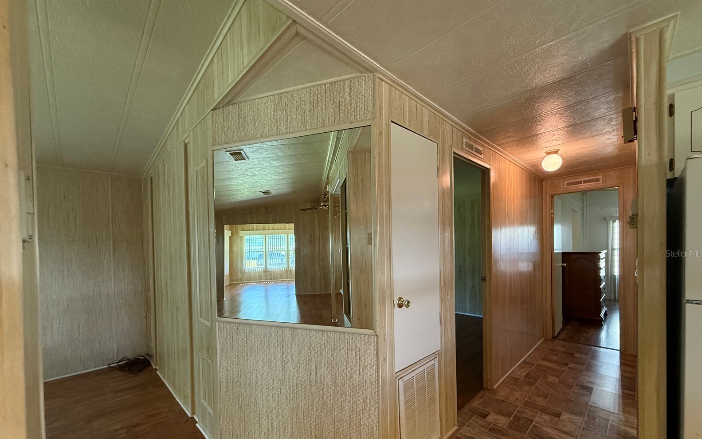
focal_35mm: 15
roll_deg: +0.9
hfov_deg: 101.5
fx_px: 287
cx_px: 353
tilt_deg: -0.8
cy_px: 253
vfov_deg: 74.3
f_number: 2.2
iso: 500
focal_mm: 2.22
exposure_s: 1/120
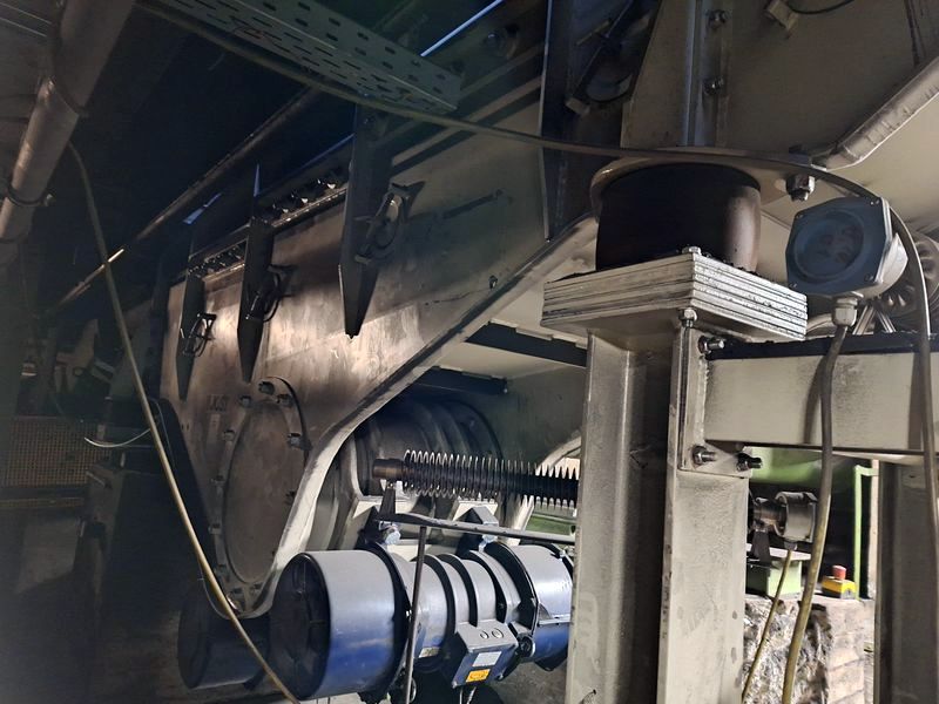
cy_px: 352
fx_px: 624
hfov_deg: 73.9
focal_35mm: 23
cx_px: 470
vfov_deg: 58.9
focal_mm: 5.54
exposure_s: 1/10
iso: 1250
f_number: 1.8
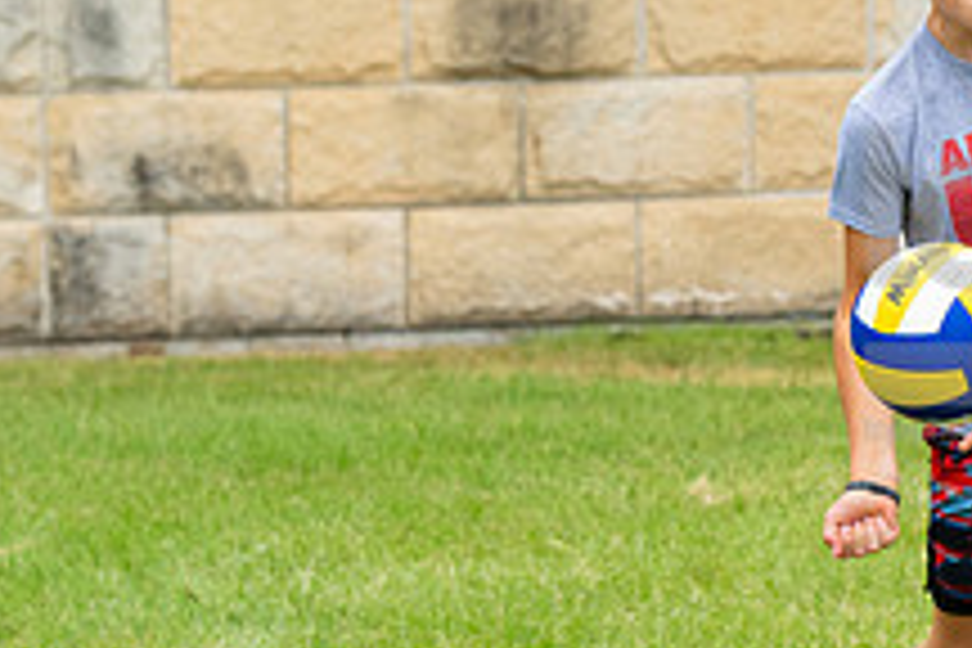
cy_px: 286
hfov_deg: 8.0
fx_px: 6884
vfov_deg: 5.4
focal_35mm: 255
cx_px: 1004
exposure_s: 1/1250
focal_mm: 95
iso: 640
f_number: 4.5
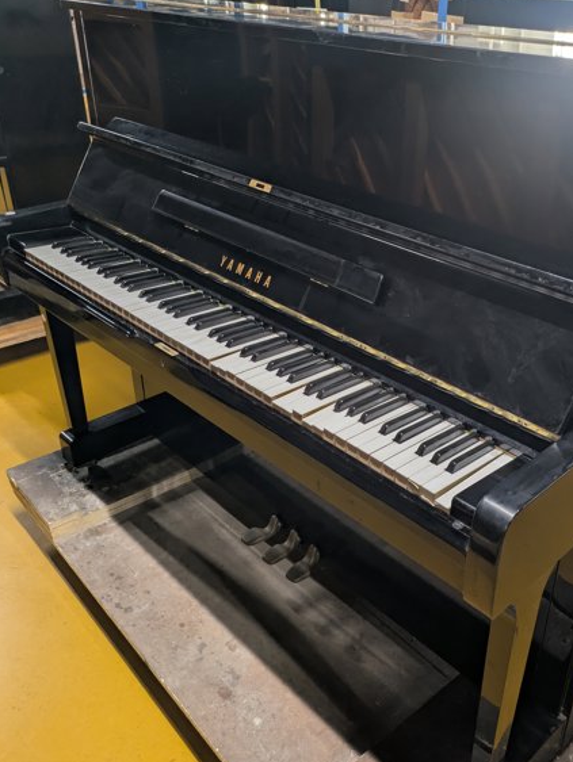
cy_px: 371
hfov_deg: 43.8
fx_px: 705
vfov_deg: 56.8
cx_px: 362
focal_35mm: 32
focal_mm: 5.43
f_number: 1.89
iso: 66
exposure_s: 1/25
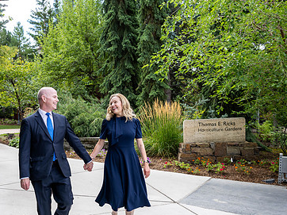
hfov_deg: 48.8
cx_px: 83
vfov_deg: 38.2
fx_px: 307
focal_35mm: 37
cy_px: 142
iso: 200
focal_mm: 24
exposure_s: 1/400
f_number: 4
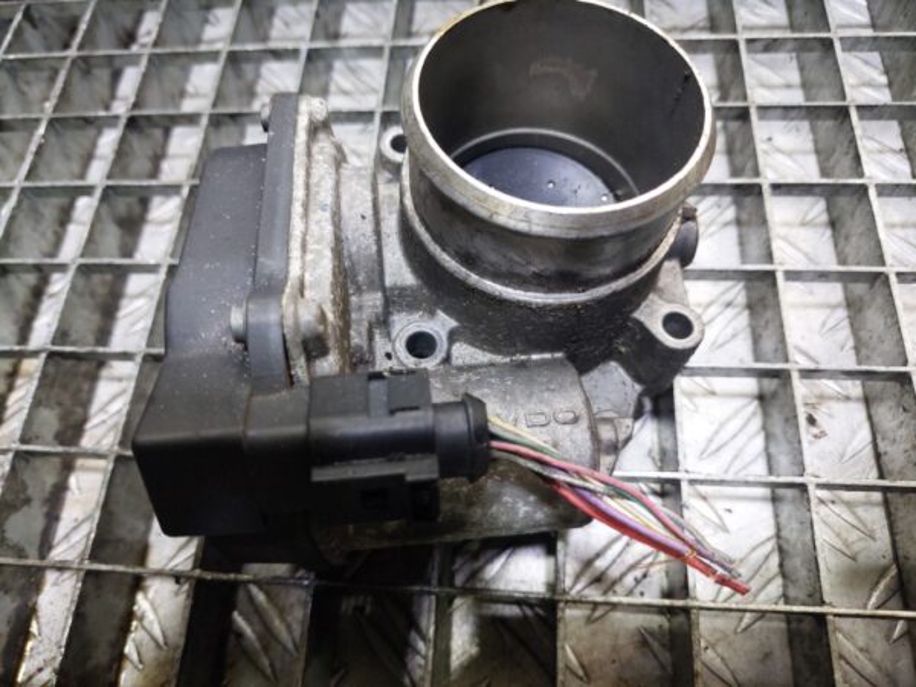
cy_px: 344
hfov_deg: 69.4
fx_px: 662
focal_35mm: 25
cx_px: 458
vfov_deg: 54.9
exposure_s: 1/50
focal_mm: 5.23
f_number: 1.8
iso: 200
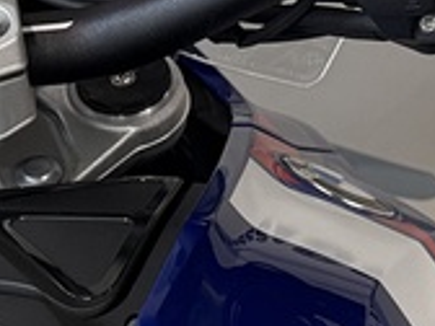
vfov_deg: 8.7
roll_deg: -6.7
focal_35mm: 171
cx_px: -67
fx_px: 2149
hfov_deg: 11.4
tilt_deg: -24.6
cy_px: 230
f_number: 1.78
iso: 160
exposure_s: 1/100
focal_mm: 6.76
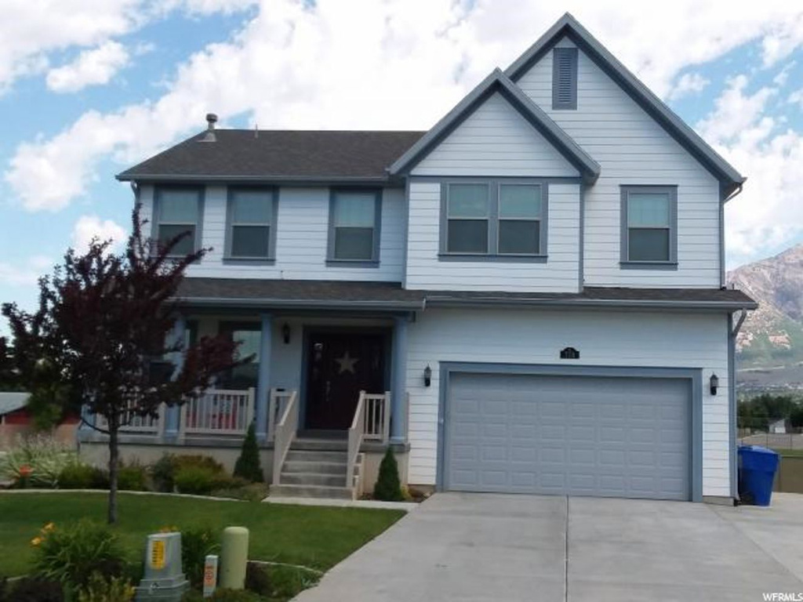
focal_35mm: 29
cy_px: 301
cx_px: 402
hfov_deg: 61.7
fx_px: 673
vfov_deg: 48.2
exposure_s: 1/916
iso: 40
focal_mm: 2.47
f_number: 1.9
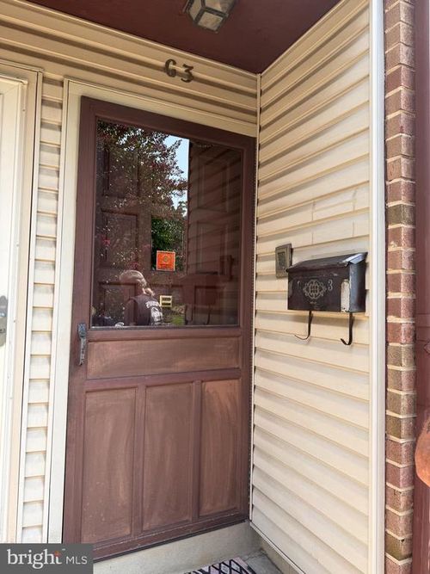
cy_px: 287
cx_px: 215
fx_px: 398
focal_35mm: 24
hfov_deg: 56.8
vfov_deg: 71.6
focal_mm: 6.76
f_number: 1.78
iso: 80
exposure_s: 1/654
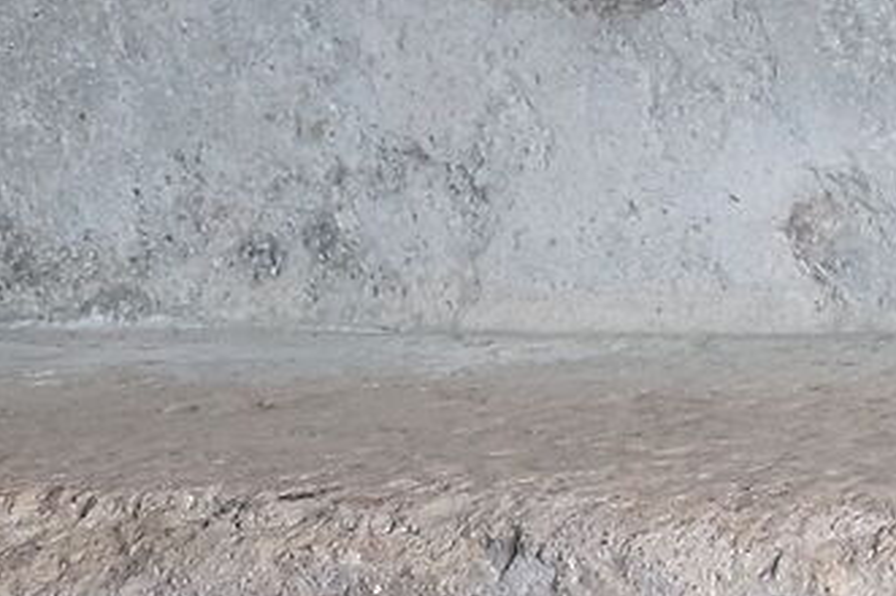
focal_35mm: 196
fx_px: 4873
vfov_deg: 7.0
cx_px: 1811
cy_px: -3
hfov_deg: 9.8
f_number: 3.2
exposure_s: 1/500
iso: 800
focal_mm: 18
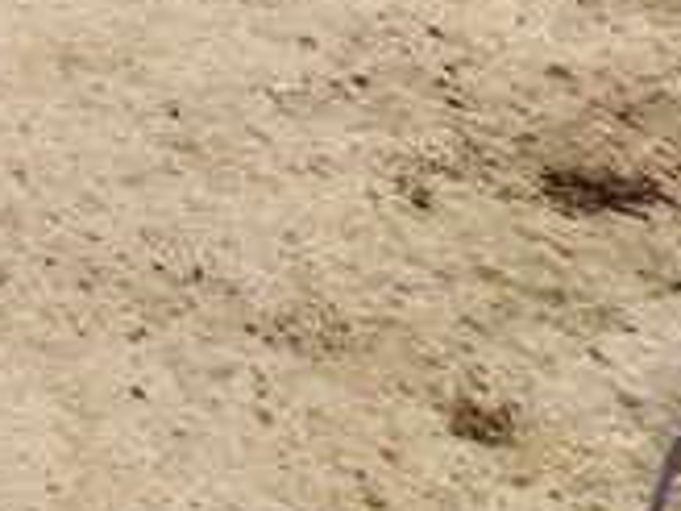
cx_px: -1350
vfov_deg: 8.3
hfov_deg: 10.0
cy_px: -1028
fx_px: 2951
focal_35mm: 150
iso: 140
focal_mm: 12.29
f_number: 2.8
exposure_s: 1/40
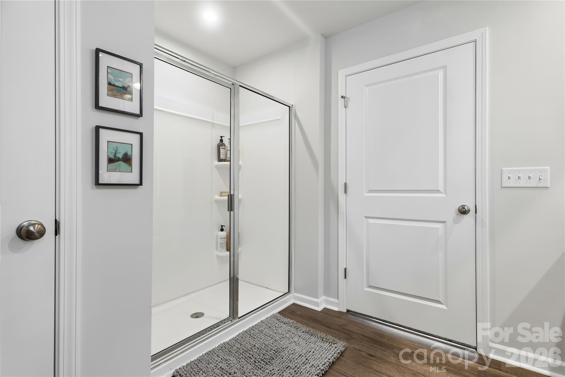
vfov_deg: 73.7
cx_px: 282
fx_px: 251
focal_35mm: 16
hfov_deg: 96.7
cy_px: 188
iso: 400
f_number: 8
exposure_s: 1/10
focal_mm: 16
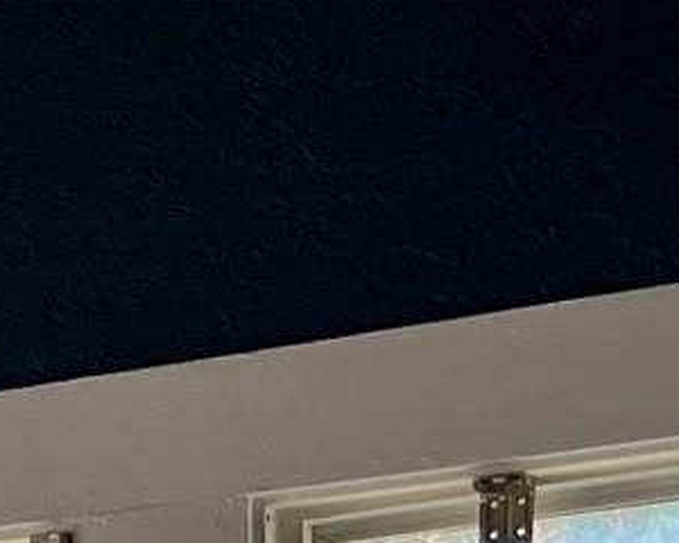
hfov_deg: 9.4
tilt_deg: -0.6
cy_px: 1360
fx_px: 3477
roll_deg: +1.0
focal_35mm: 173
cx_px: -1191
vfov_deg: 8.1
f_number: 1.5
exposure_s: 1/121
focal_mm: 5.7
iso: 50
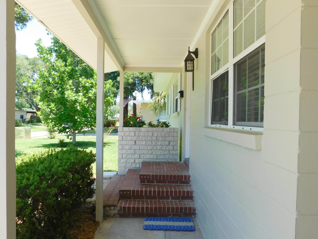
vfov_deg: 51.3
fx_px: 248
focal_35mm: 27
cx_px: 154
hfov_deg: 65.3
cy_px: 126
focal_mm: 4
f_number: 3
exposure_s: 1/400
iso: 125
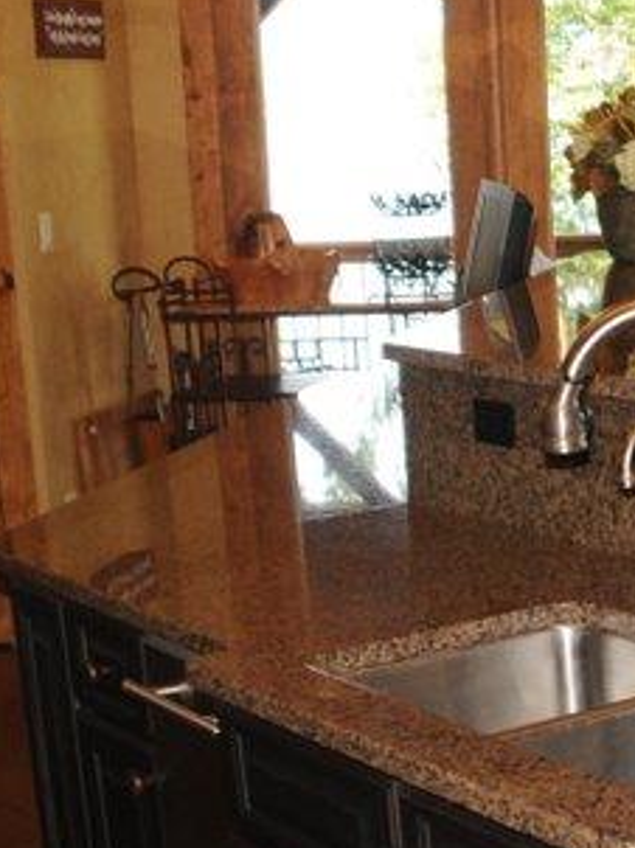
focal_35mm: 88
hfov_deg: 15.2
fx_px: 2155
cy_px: 536
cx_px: 1020
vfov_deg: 22.2
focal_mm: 18
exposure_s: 1/60
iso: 200
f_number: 3.5
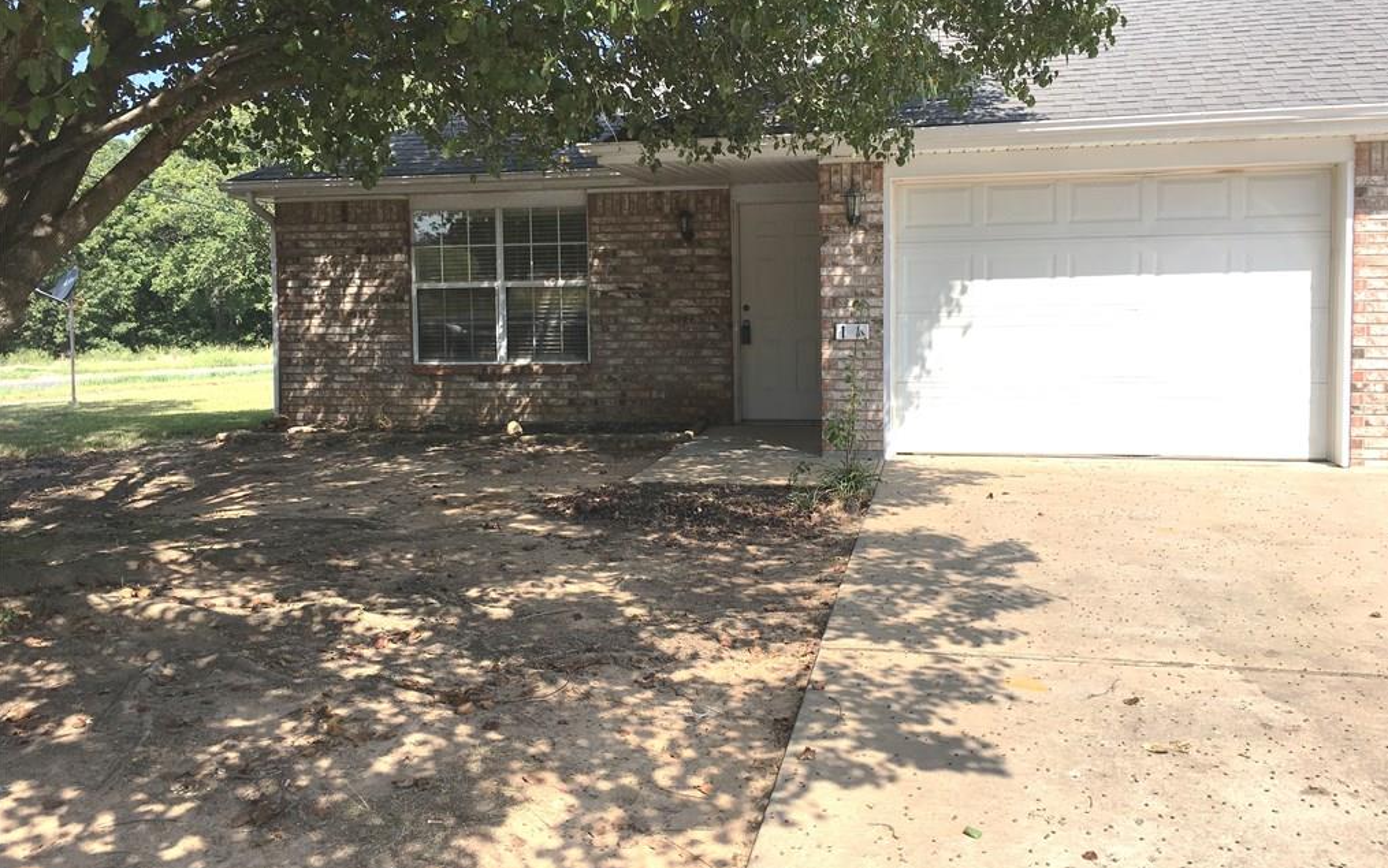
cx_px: 697
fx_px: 1173
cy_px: 364
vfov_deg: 40.5
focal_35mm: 31
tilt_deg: -2.2
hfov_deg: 61.2
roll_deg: +1.0
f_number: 2.2
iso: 25
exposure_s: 1/1115
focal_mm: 4.15
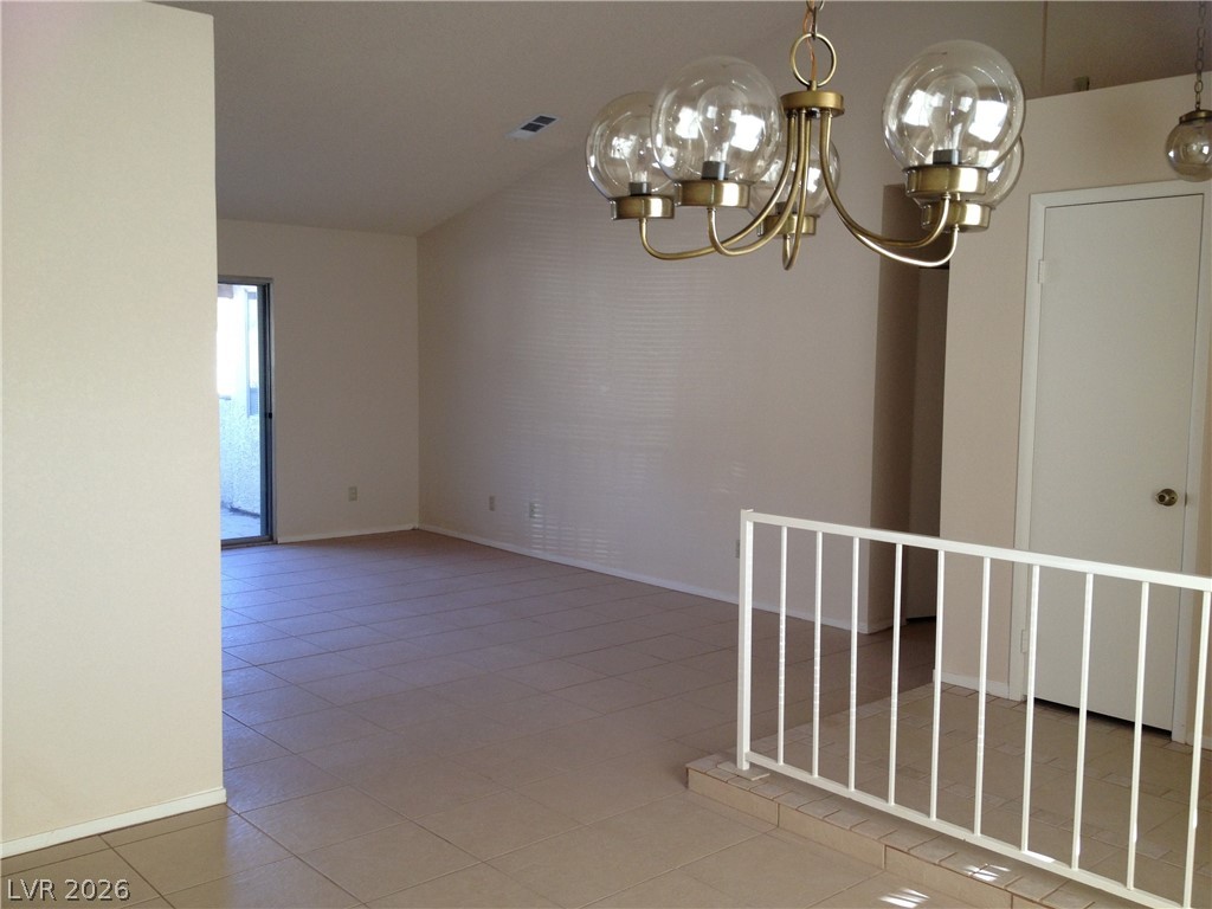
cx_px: 606
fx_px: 1225
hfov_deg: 52.6
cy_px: 454
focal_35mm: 35
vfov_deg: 40.7
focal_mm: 4.28
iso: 64
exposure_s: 1/60
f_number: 2.4
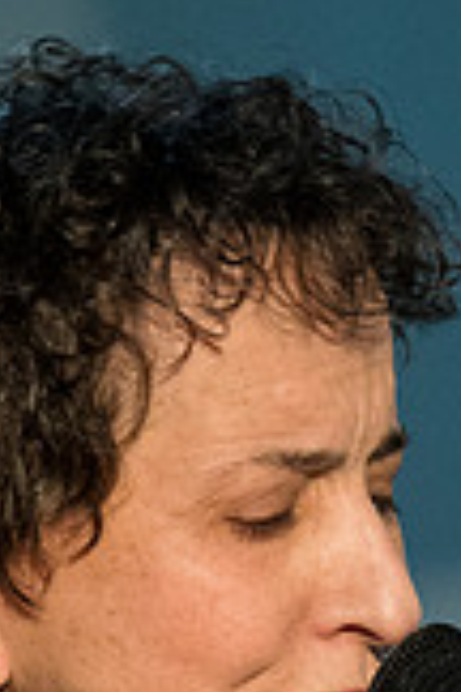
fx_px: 9968
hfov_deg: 2.6
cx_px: 277
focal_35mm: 519
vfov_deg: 4.0
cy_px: 957
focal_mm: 125
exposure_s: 1/125
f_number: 2.8
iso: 6400
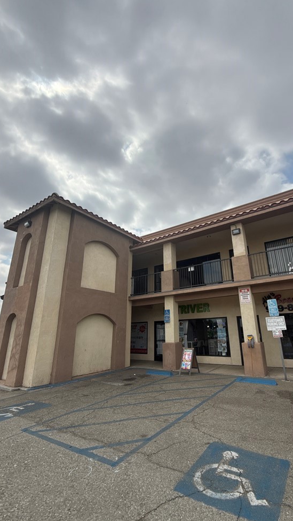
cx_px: 171
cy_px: 263
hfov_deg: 66.6
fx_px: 221
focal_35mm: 16
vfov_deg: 99.4
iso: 50
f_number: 2.2
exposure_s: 1/4425
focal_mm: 2.22
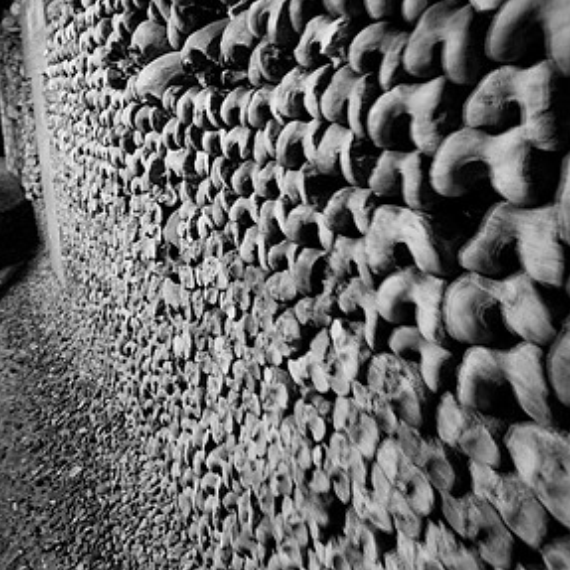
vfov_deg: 63.4
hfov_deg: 65.0
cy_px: 191
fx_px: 447
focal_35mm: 24
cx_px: 283
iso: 200
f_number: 4
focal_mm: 12
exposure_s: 1
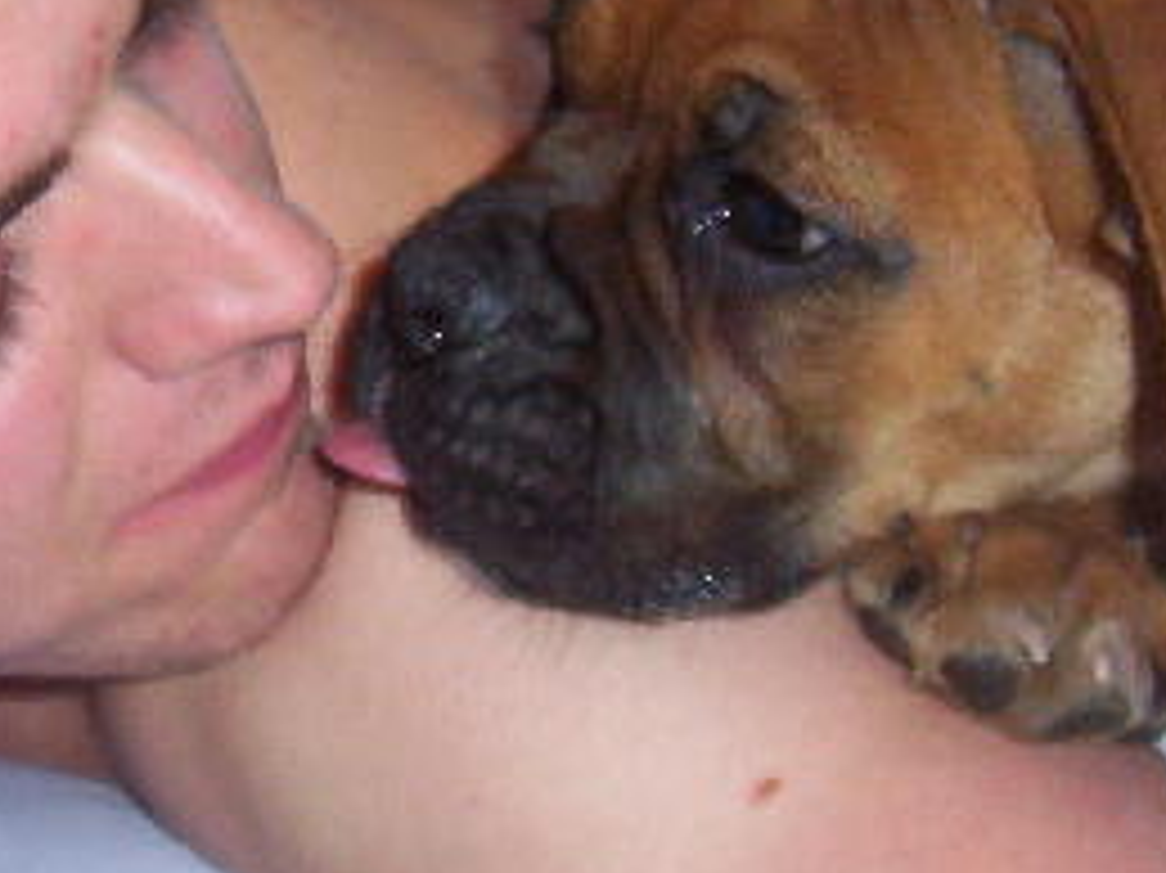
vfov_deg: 16.5
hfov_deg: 21.7
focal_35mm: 89
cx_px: 189
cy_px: 238
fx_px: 2996
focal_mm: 5.54
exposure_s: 1/30
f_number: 2.76
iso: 140
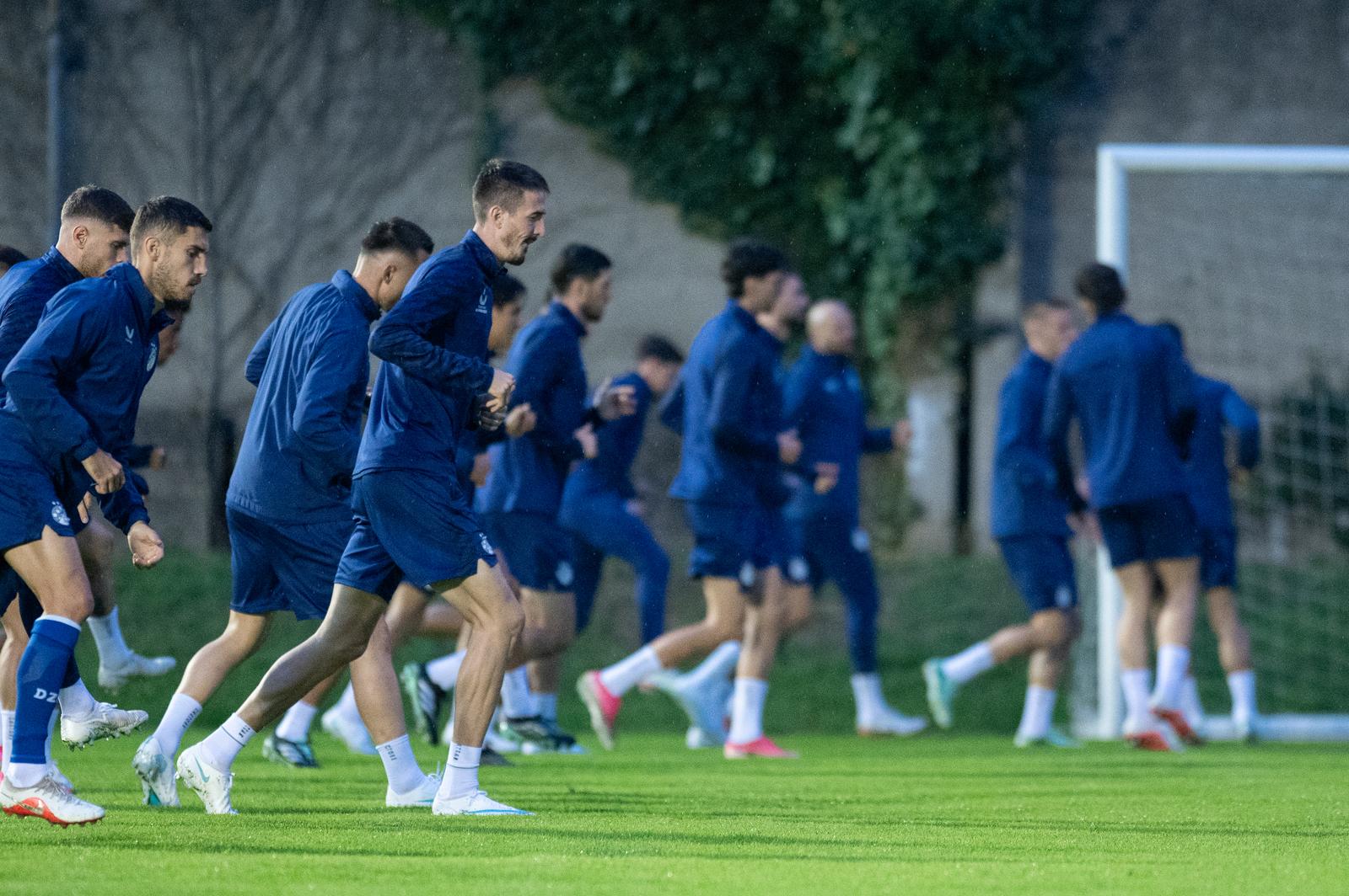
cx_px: 842
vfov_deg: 3.0
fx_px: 17416
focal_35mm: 465
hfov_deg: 4.4
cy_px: 465
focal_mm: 300
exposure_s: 1/640
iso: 6400
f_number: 2.8
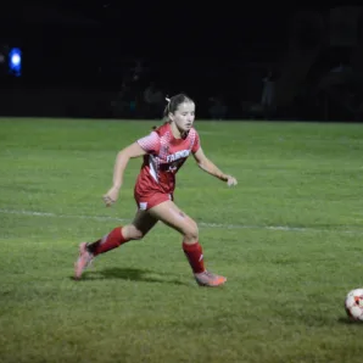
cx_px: 181
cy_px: 182
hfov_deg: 5.3
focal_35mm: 328
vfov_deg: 5.3
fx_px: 3891
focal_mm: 170
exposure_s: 1/250
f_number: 5
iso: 6400
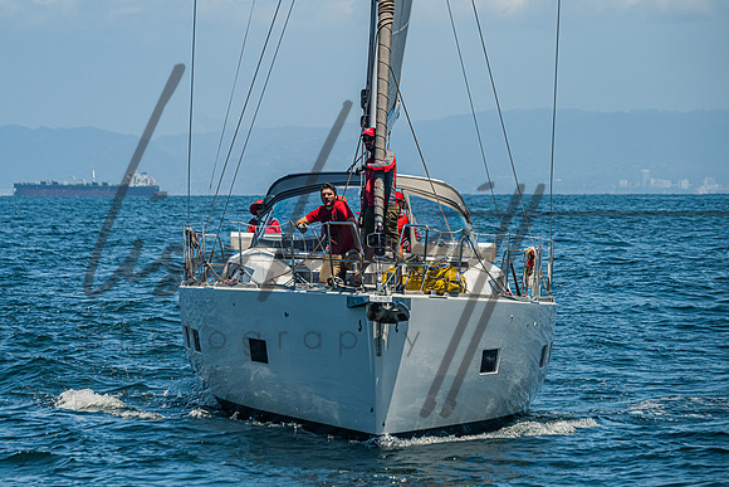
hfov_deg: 9.9
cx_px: 307
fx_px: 4205
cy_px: 206
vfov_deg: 6.6
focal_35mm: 208
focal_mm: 155
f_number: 6.3
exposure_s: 1/1250
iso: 320
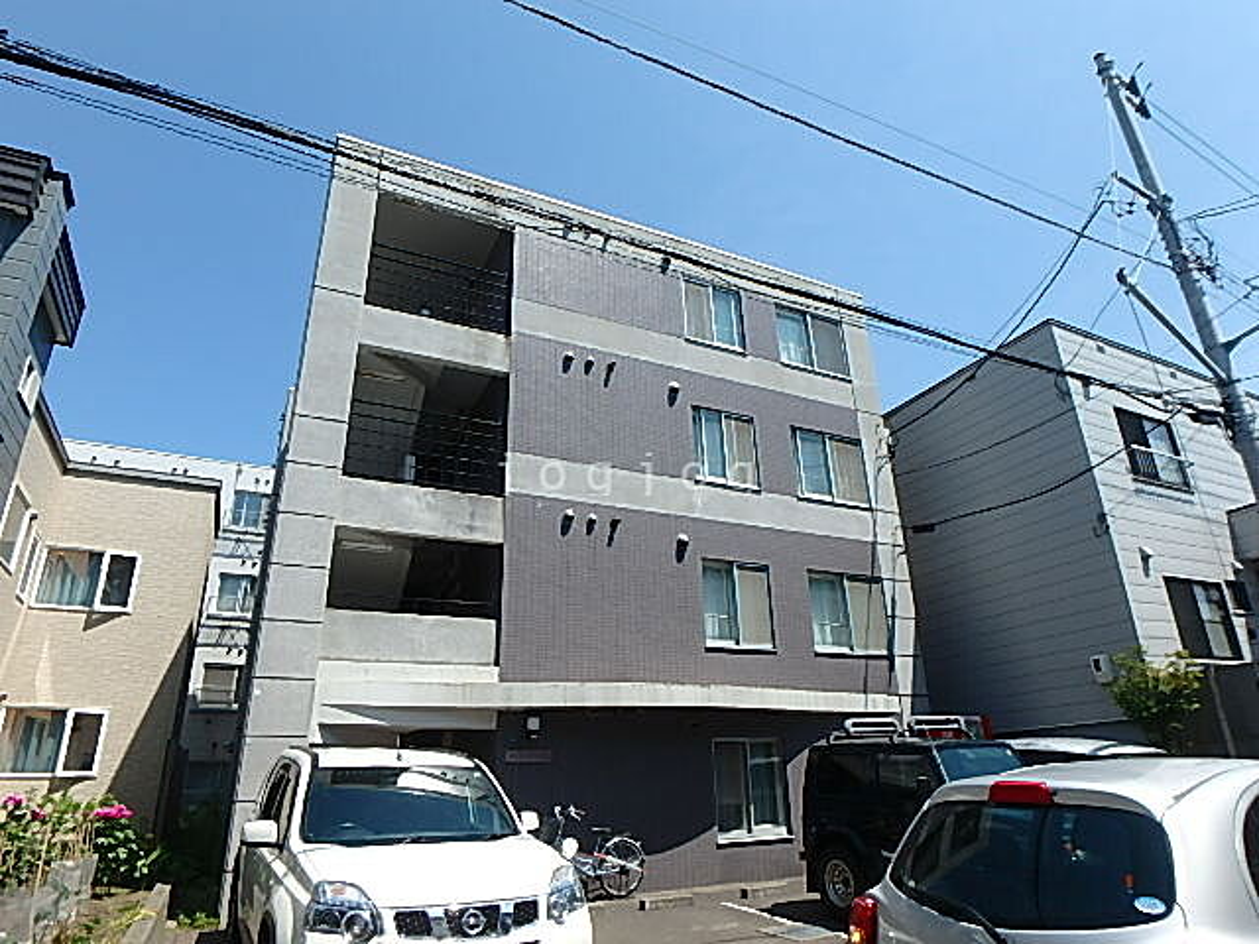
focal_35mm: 21
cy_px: 472
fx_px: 764
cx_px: 630
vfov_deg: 63.4
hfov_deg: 79.0
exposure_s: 1/400
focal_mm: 3.7
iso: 125
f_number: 6
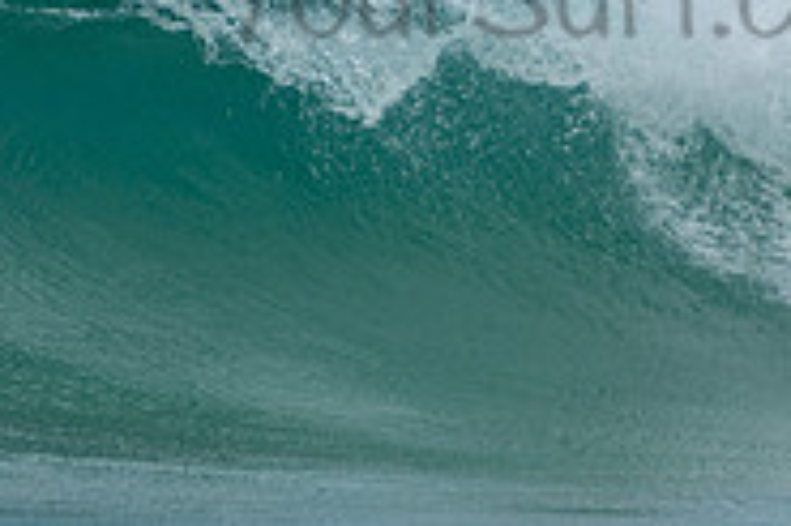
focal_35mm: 1885
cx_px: 663
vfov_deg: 0.7
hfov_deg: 1.1
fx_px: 41380
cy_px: -62
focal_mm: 400
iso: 220
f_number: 5.6
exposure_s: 1/1250
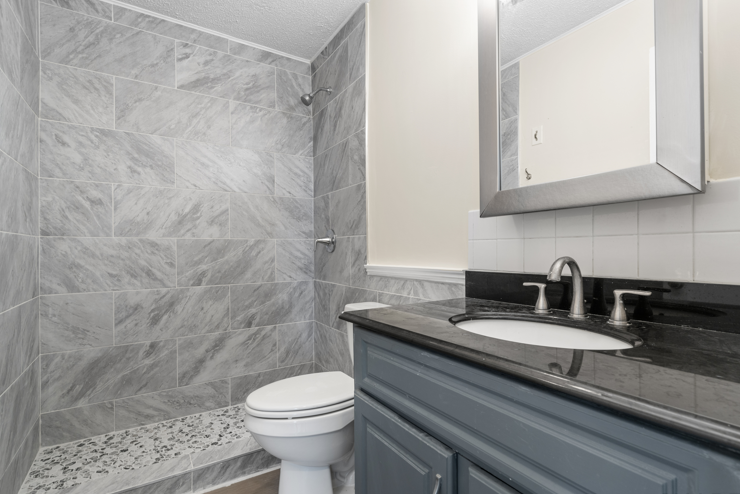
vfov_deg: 70.4
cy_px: 253
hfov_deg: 93.2
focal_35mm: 17
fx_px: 349
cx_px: 383
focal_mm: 16
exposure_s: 2
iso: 200
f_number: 9
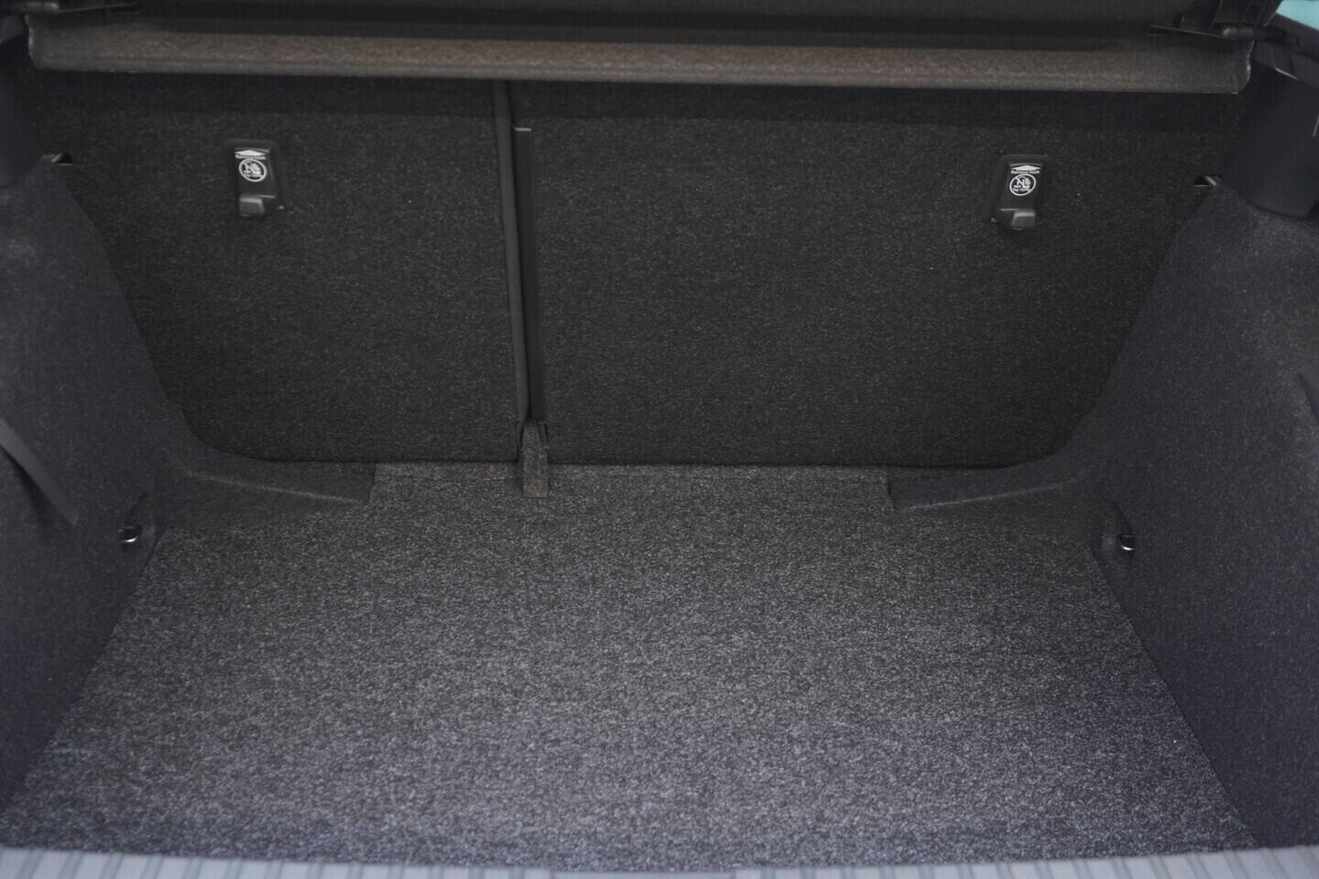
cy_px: 440
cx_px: 660
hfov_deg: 53.1
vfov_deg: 36.9
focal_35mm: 36
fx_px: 1319
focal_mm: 24
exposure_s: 1/40
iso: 1000
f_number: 2.8
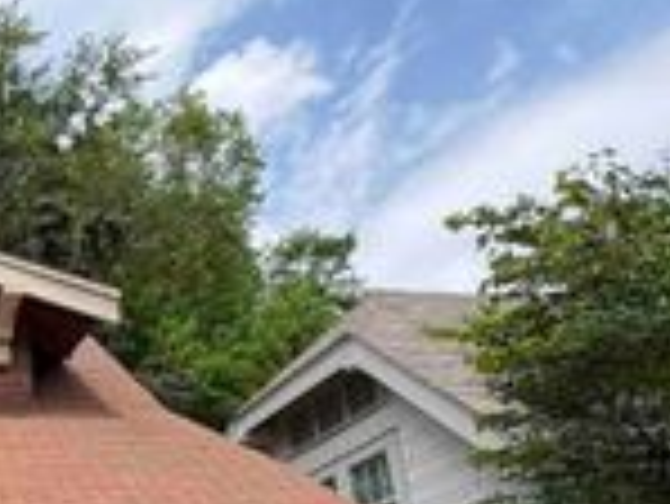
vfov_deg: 28.8
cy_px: 511
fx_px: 910
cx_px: -216
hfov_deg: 30.9
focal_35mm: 47
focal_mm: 2.22
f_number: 2.2
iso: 32
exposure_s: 1/770
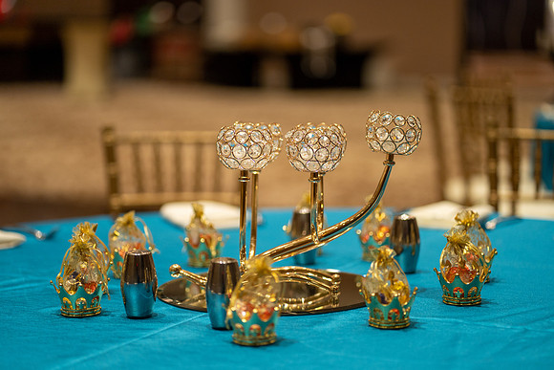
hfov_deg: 23.9
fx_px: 1308
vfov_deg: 16.1
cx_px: 277
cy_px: 185
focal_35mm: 85
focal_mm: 85
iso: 500
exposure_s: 1/125
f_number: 1.8
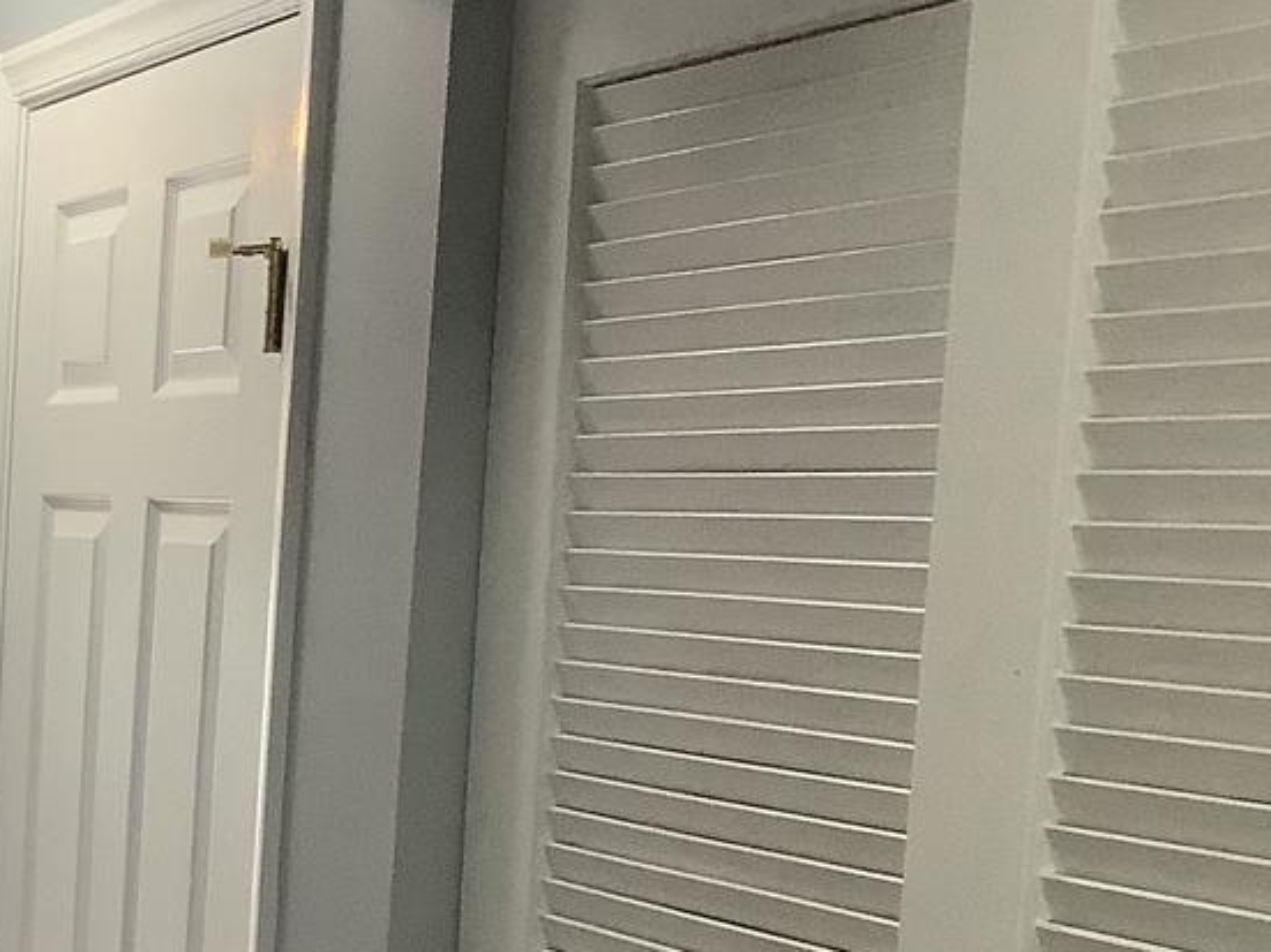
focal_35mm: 81
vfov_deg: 17.7
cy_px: 1003
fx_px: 2973
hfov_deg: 21.9
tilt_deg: -9.2
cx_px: -348
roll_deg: -1.1
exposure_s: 1/60
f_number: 2.4
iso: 100
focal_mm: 3.3
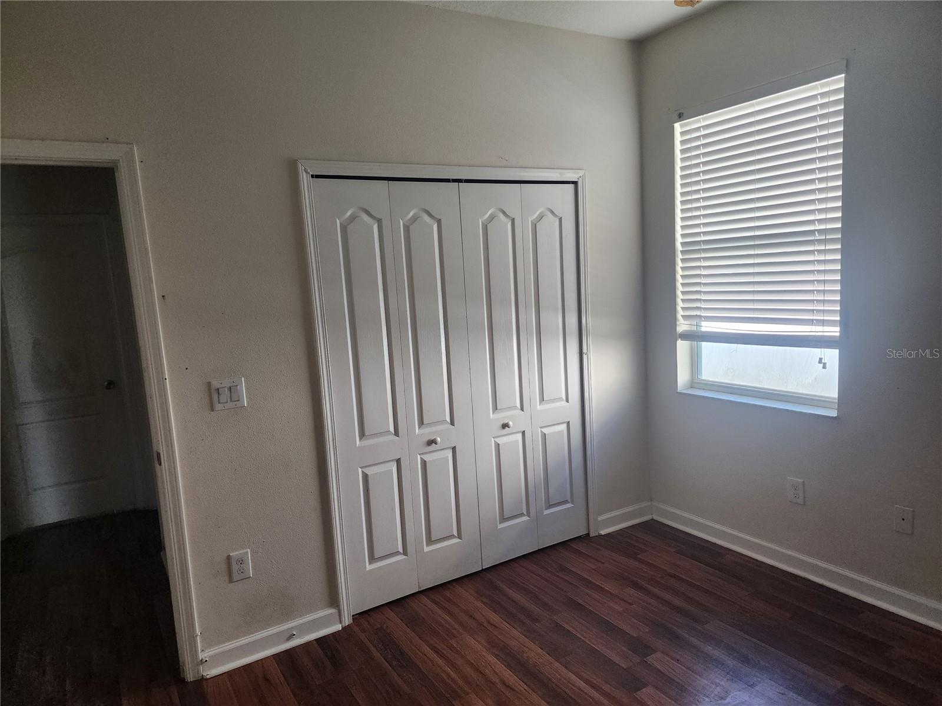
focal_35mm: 23
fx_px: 626
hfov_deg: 73.9
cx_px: 471
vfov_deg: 58.9
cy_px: 353
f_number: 1.8
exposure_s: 1/180
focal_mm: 6.4
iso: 200
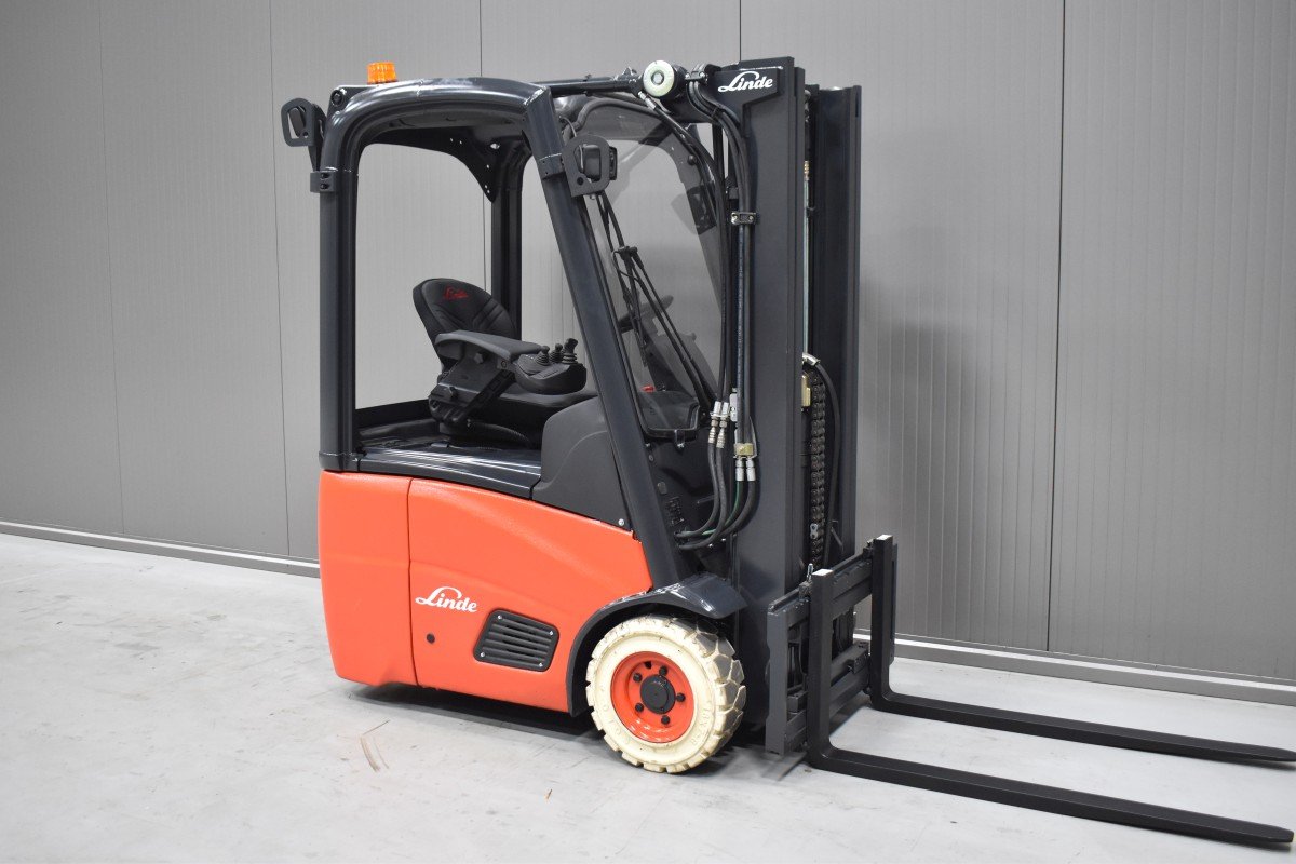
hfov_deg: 55.1
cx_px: 648
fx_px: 1242
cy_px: 432
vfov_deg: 38.4
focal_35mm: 34
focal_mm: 23
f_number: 3.8
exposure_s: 1/50
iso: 1600
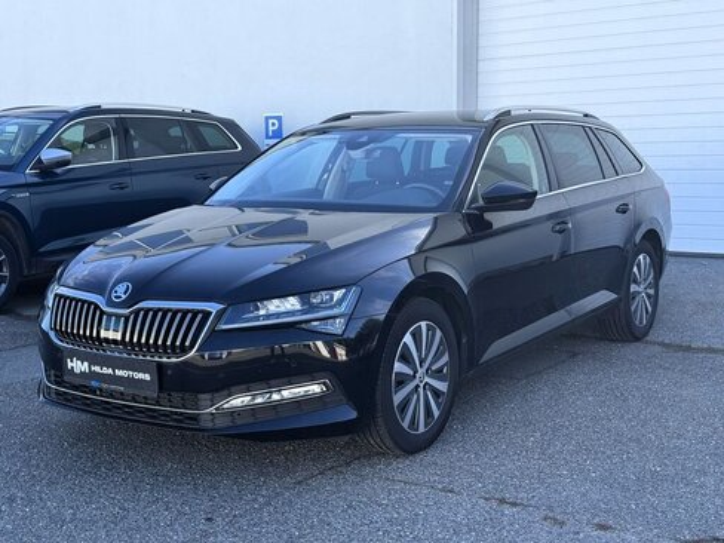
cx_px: 362
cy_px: 272
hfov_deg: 39.7
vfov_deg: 30.3
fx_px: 1004
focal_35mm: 48
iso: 64
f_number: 1.78
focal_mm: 6.76
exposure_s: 1/783
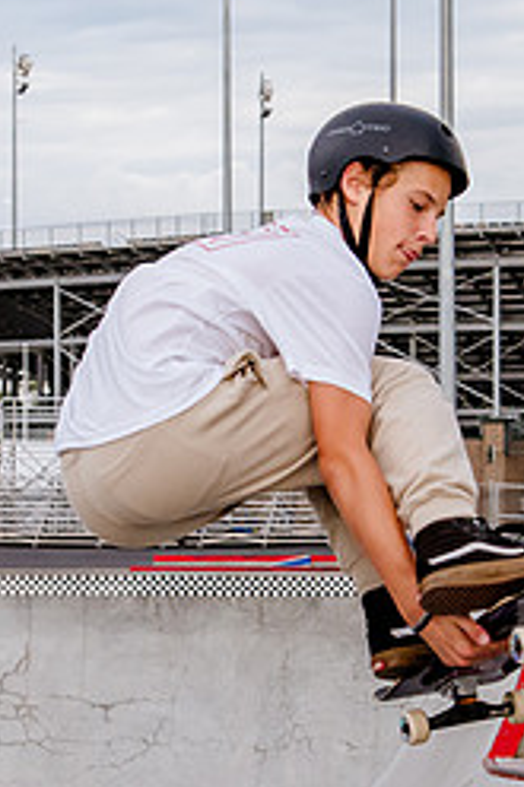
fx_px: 3564
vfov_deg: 12.6
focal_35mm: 163
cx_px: 214
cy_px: 525
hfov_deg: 8.4
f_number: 6.3
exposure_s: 1/1000
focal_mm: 50
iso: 2500
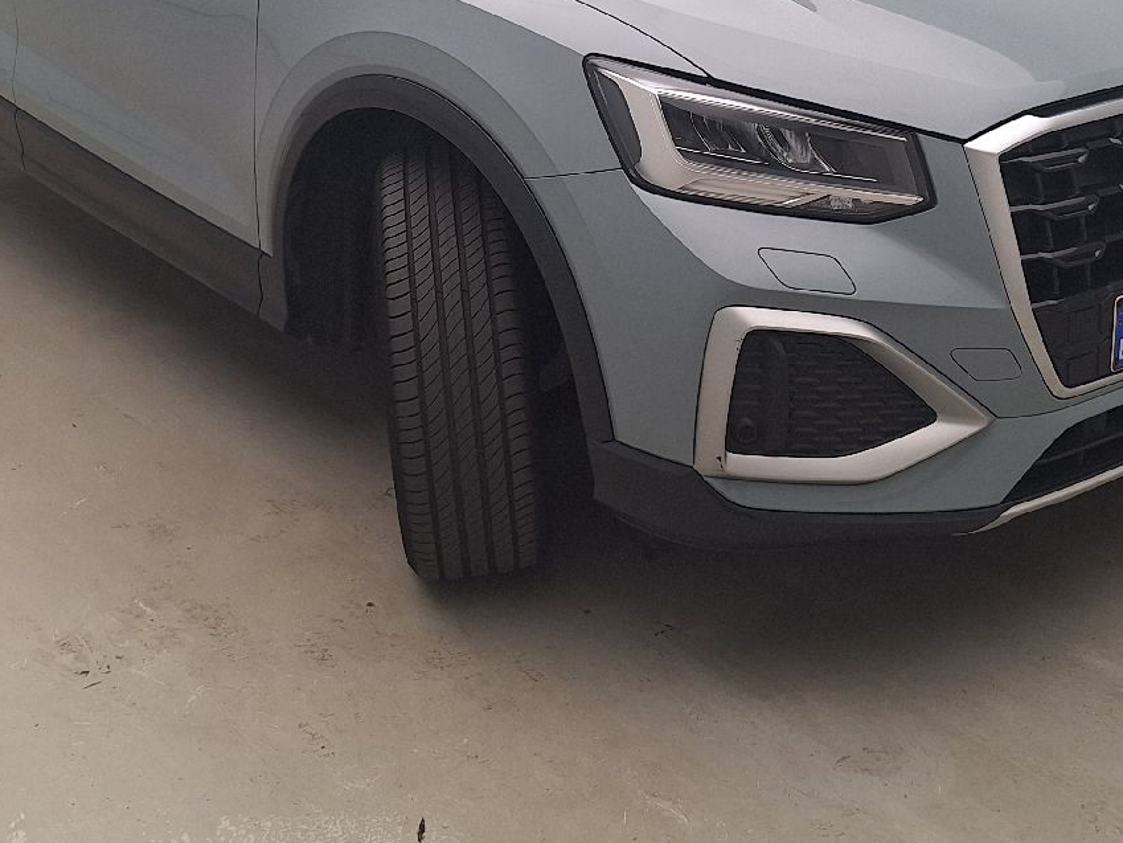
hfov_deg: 36.8
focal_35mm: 52
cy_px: 25
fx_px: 1687
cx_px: 630
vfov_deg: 26.7
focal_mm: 5.54
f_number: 1.8
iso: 40
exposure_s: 1/111
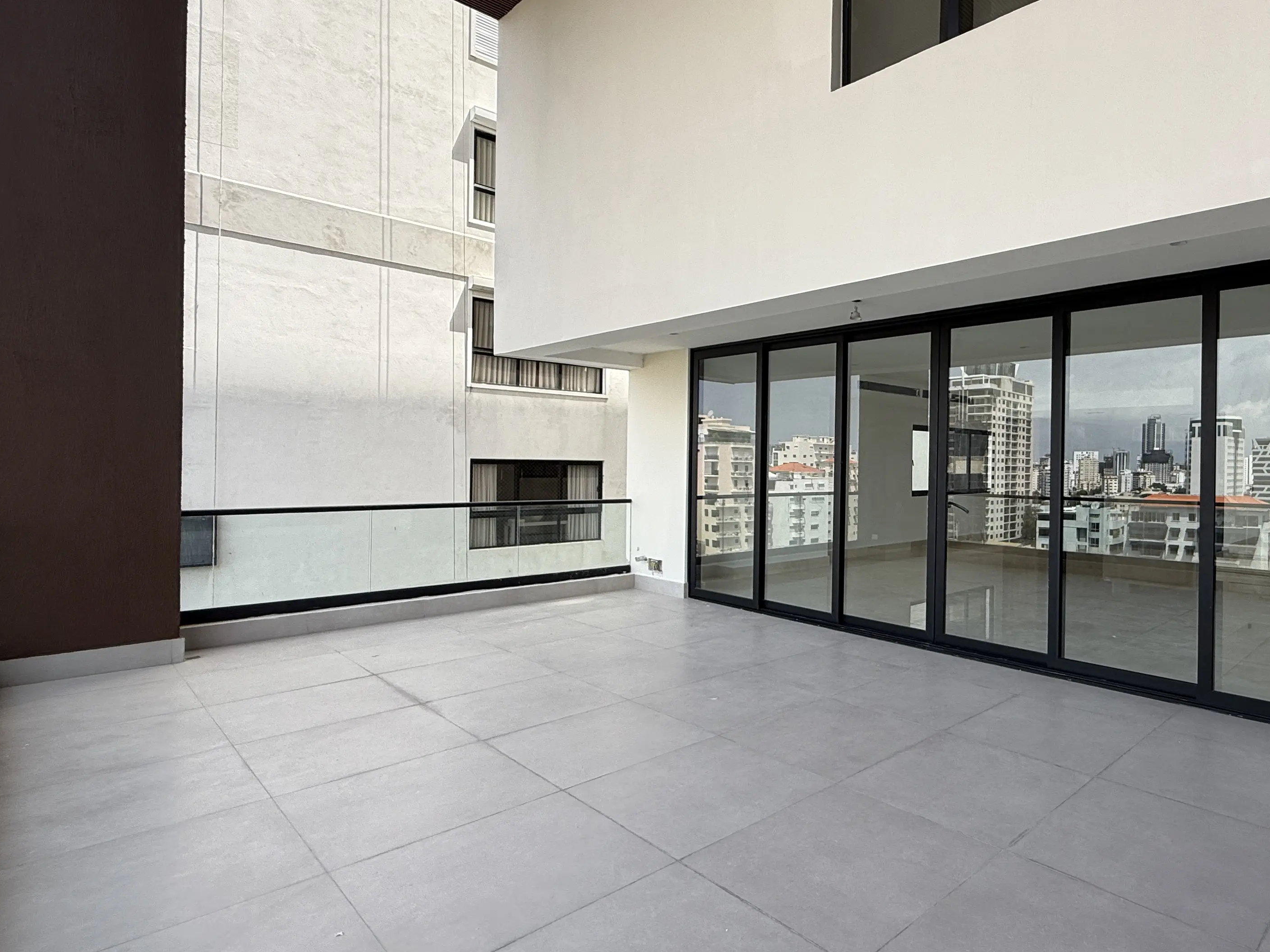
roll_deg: -0.9
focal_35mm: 20
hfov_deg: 78.6
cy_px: 460
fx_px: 734
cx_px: 865
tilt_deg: -0.2
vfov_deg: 66.0
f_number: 2.2
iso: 50
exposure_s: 1/535
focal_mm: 2.22
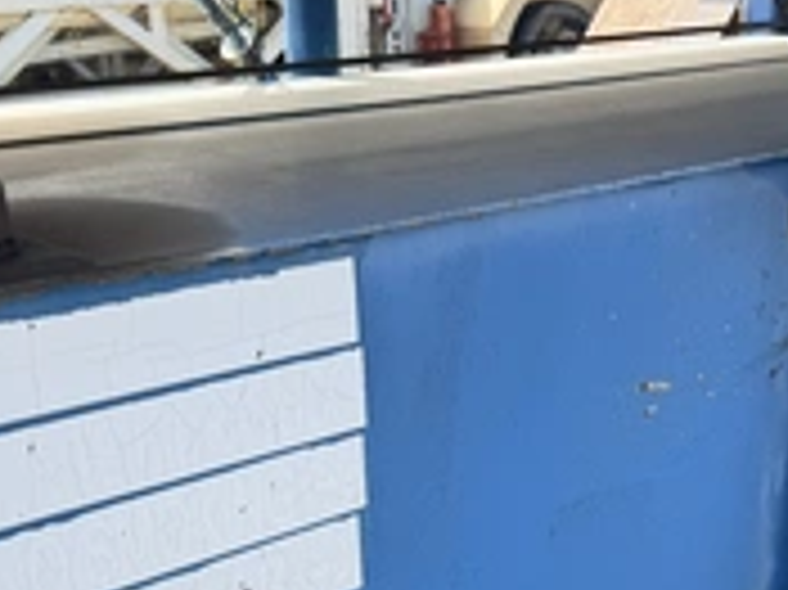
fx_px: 1251
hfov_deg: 34.9
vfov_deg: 25.6
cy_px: 545
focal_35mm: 55
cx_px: 446
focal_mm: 6.76
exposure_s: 1/967
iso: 80
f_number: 1.78
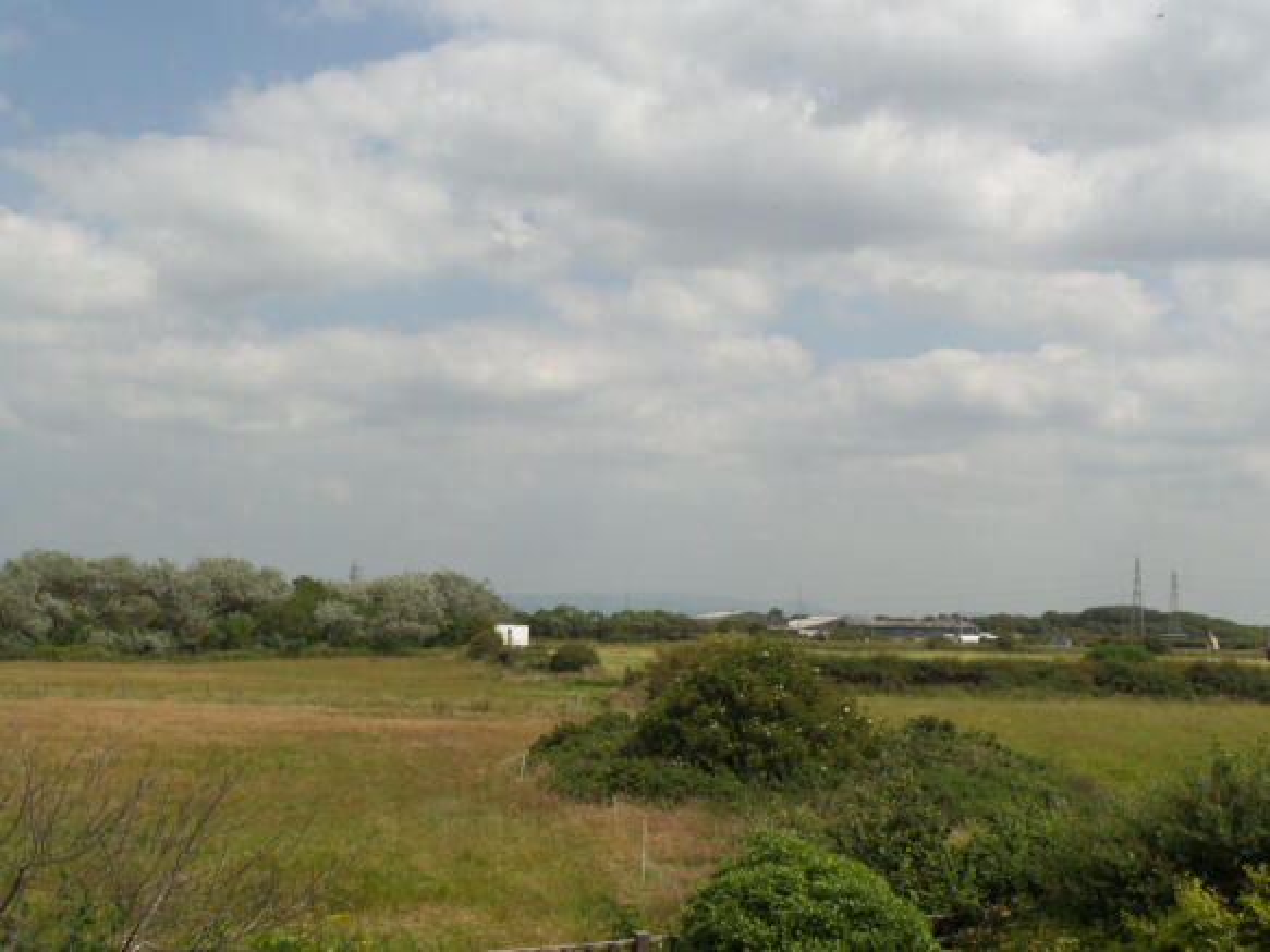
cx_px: 635
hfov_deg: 36.2
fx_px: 1944
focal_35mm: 53
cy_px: 476
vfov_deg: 27.5
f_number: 4.2
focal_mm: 8.7
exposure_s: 1/1000
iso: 100
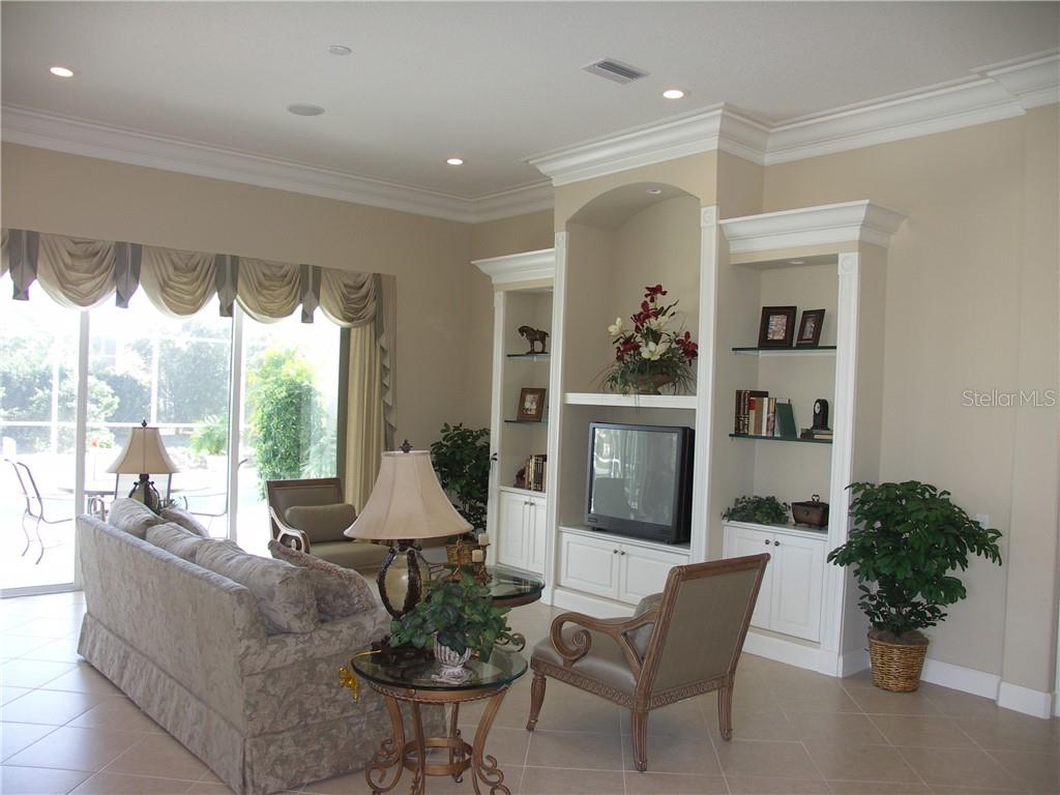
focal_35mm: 22
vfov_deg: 61.1
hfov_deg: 76.4
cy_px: 398
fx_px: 674
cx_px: 530
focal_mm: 5.8
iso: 100
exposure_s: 1/50
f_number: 2.8
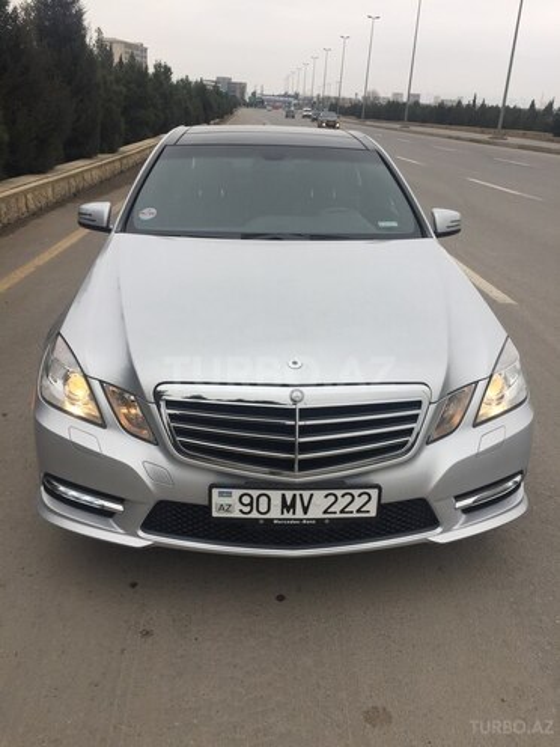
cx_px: 280
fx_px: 626
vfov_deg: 61.7
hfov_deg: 48.2
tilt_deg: -22.4
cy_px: 374
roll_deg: -2.5
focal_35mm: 29
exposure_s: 1/384
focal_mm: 4.15
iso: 32
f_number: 2.2
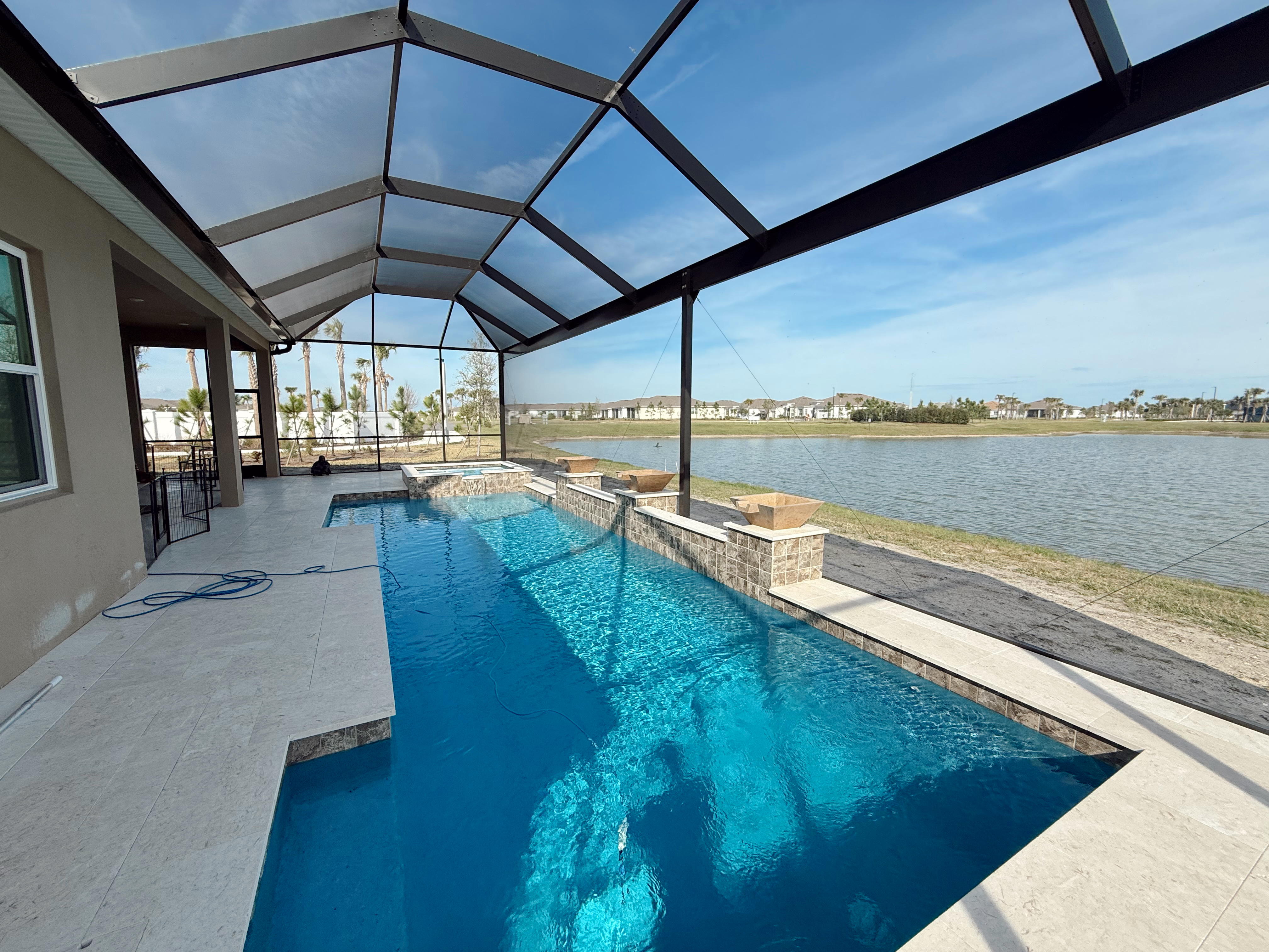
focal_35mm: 14
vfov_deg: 85.7
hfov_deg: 102.1
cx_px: 634
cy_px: 476
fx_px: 513
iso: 50
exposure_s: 1/1259
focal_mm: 2.22
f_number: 2.2
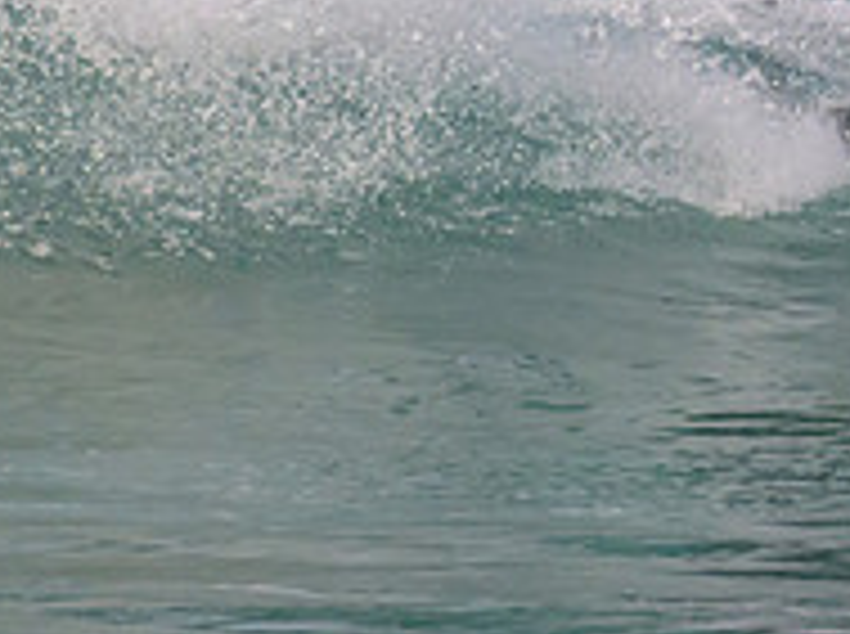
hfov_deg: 0.6
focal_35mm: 3058
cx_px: 1658
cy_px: -332
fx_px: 74947
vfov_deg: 0.5
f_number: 11
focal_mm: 800
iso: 2000
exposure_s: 1/2000
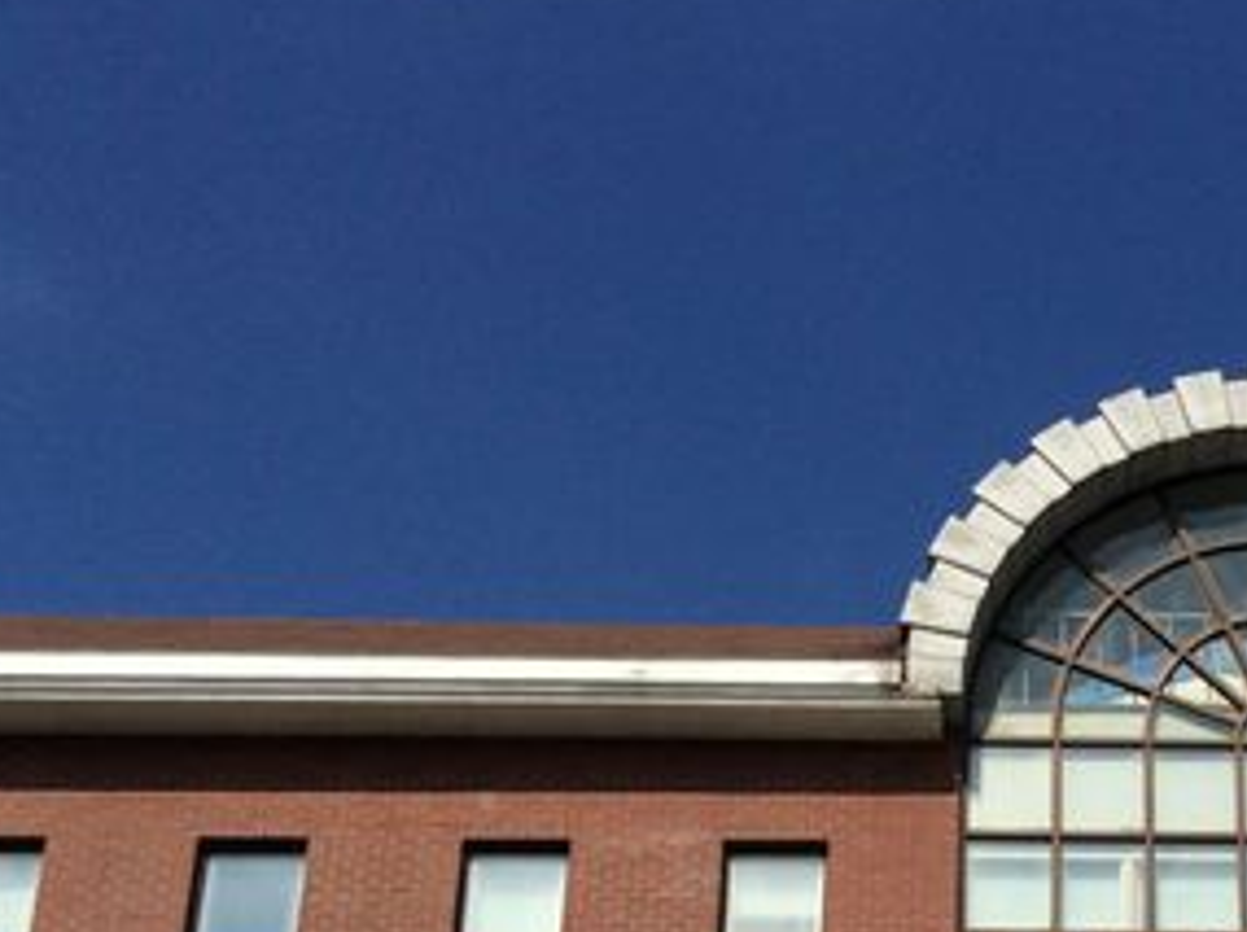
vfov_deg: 17.9
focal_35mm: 81
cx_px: 1179
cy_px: 796
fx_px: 2914
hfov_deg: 23.4
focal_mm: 3.3
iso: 32
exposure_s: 1/3185
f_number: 2.4
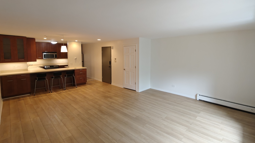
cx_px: 132
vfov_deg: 63.7
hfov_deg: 95.9
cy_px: 61
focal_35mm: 17
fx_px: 115
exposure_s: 1/120
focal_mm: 2.3
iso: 1600
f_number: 2
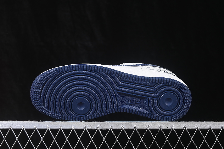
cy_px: 74
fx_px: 467
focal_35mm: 75
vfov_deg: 18.2
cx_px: 112
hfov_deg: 27.0
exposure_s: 1/60
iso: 160
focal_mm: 50
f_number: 6.3
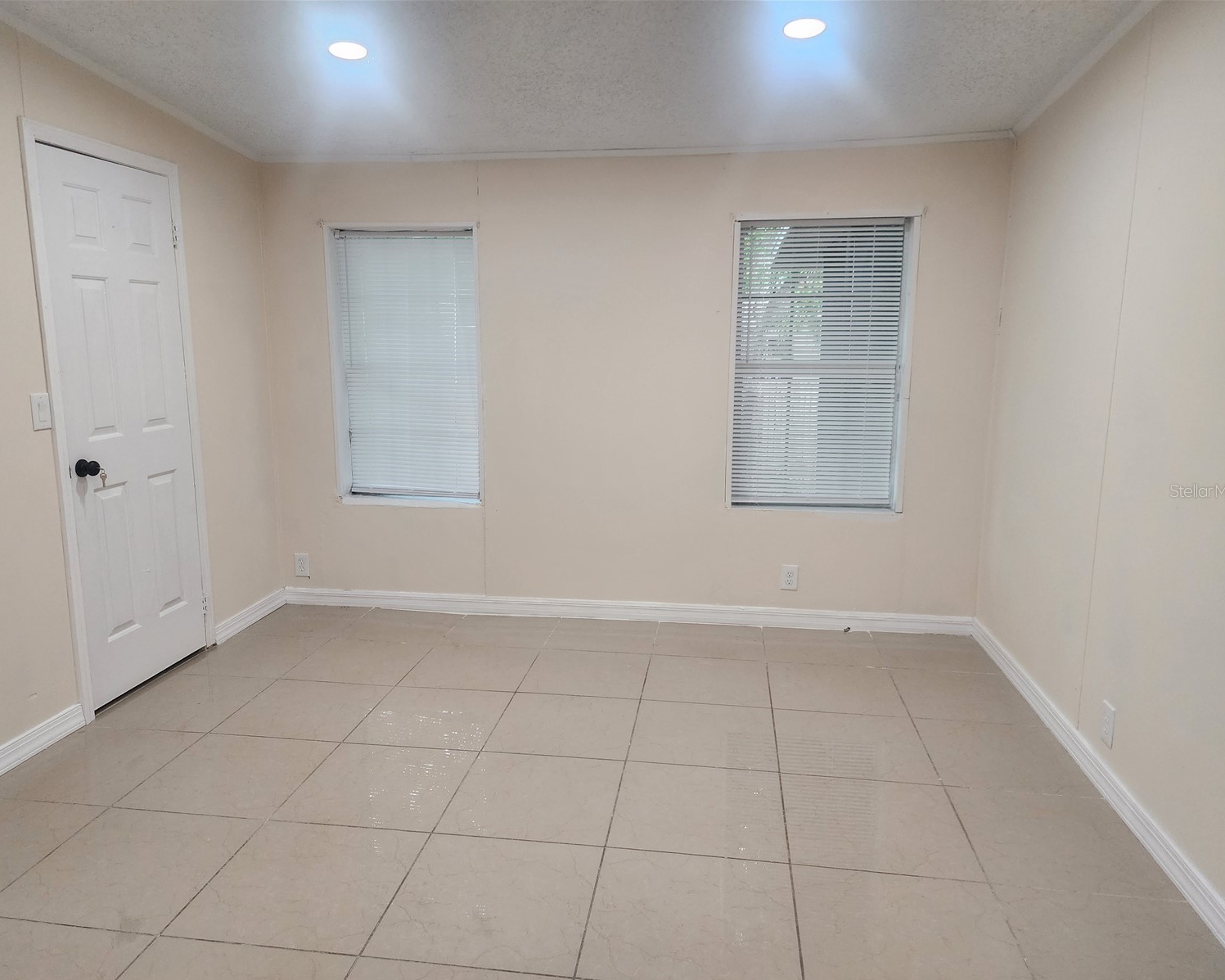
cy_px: 490
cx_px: 592
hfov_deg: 70.3
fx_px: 870
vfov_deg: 58.8
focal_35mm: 24
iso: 250
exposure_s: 1/120
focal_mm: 6.4
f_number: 1.8
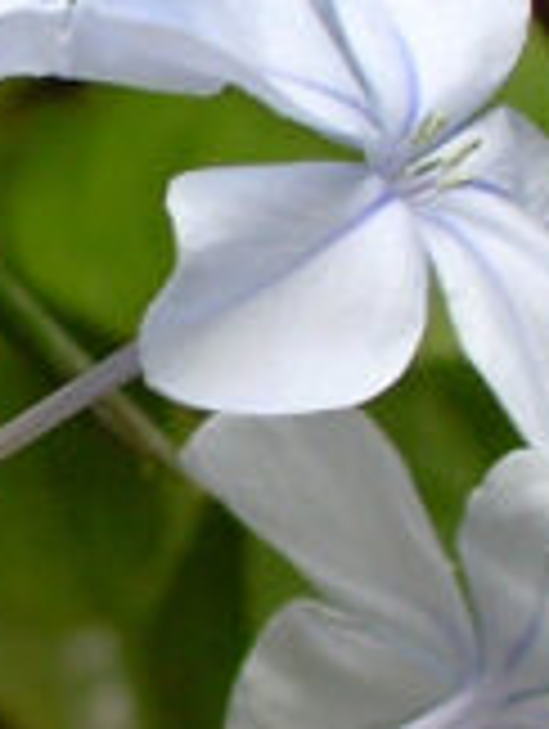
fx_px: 10967
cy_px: 432
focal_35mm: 520
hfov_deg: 2.9
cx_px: -356
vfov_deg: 3.8
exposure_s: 1/105
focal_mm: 18.9
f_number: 4.9
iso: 100
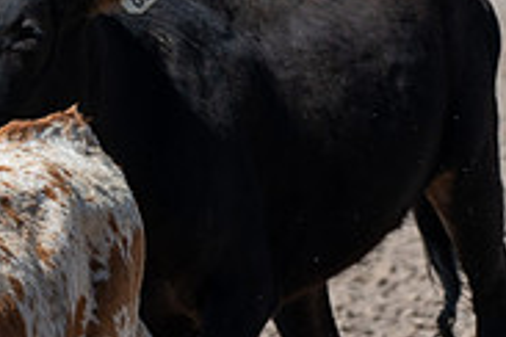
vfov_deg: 1.3
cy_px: 225
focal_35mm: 1022
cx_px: -78
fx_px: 14364
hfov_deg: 2.0
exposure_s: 1/1000
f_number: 5.6
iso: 250
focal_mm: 260
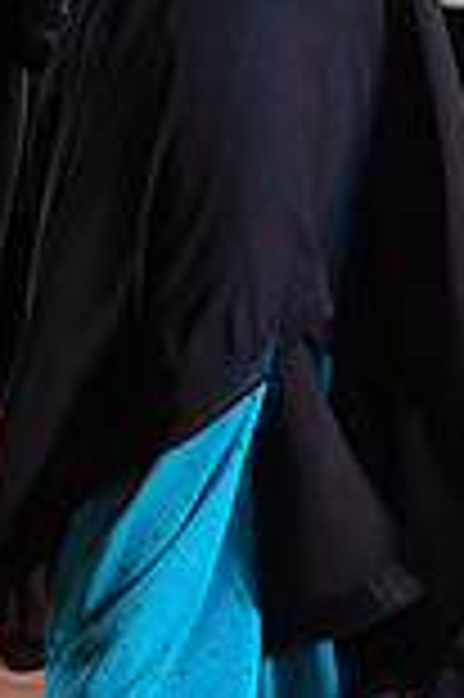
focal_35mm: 379
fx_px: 7343
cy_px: -248
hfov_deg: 3.6
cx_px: -20
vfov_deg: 5.4
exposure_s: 1/320
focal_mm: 101
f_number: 5.6
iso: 5000
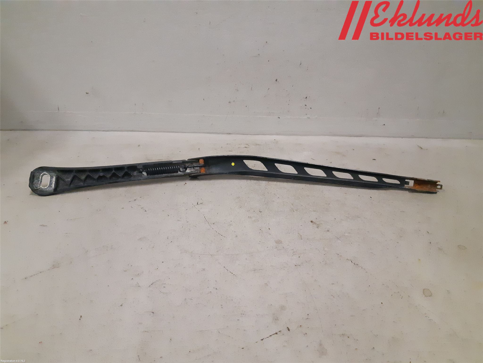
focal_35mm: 26
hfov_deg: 67.3
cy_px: 182
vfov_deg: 53.1
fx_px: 363
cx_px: 242
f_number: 1.7
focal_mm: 3.93
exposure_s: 1/286
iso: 800
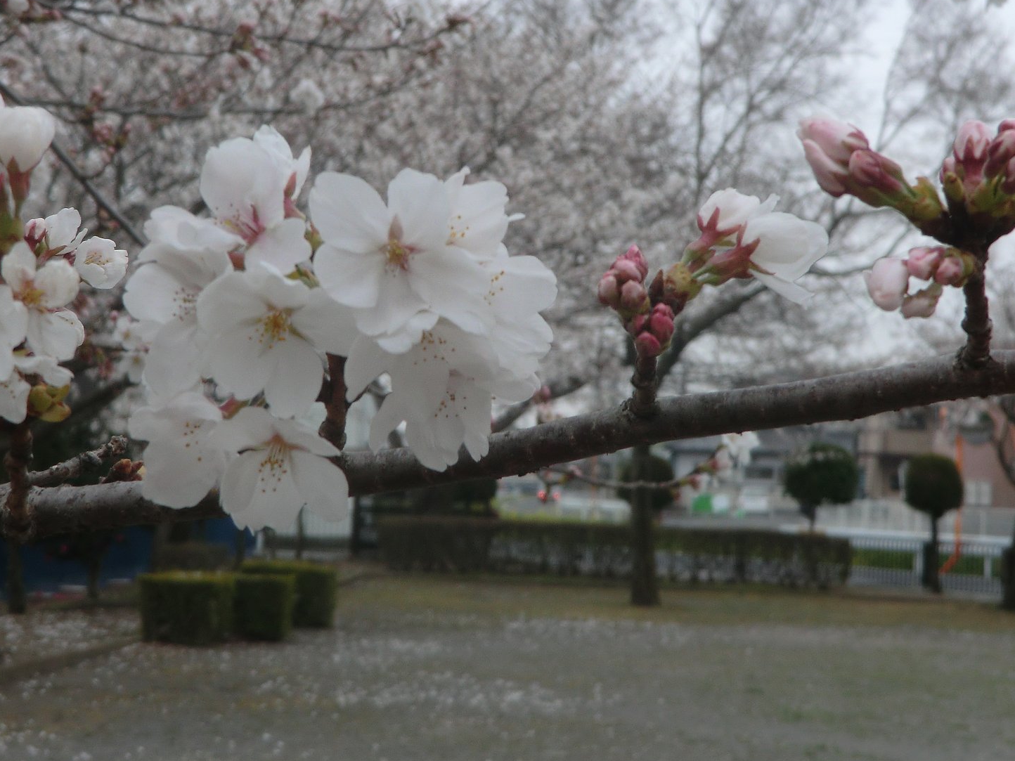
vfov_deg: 18.9
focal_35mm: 78
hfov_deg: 25.0
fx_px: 2287
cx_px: 479
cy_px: 295
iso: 64
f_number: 4.2
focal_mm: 9.8
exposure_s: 1/200
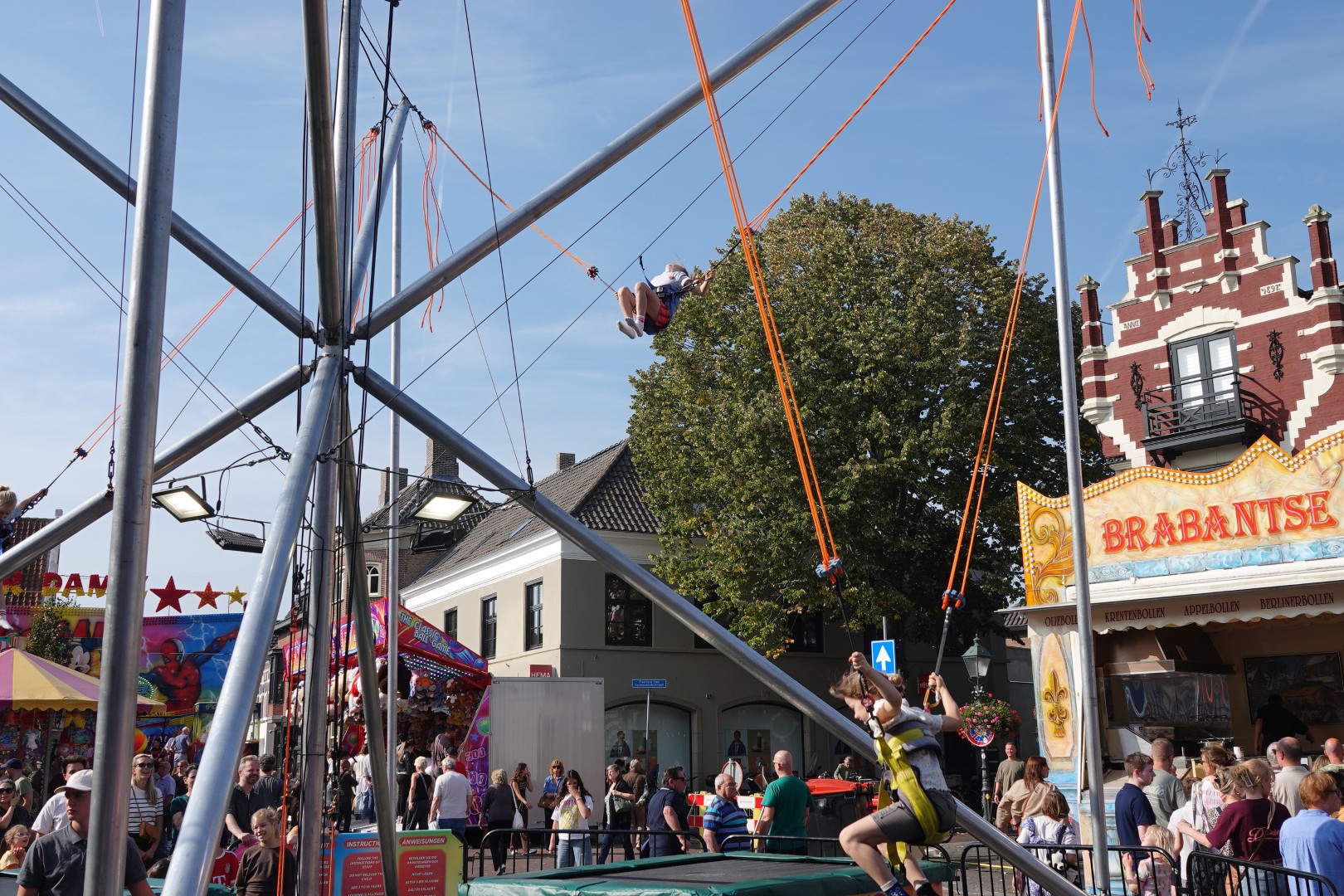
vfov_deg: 38.9
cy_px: 448
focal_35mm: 34
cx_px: 672
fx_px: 1269
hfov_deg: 55.8
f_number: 4
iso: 100
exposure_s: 1/800
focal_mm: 12.63
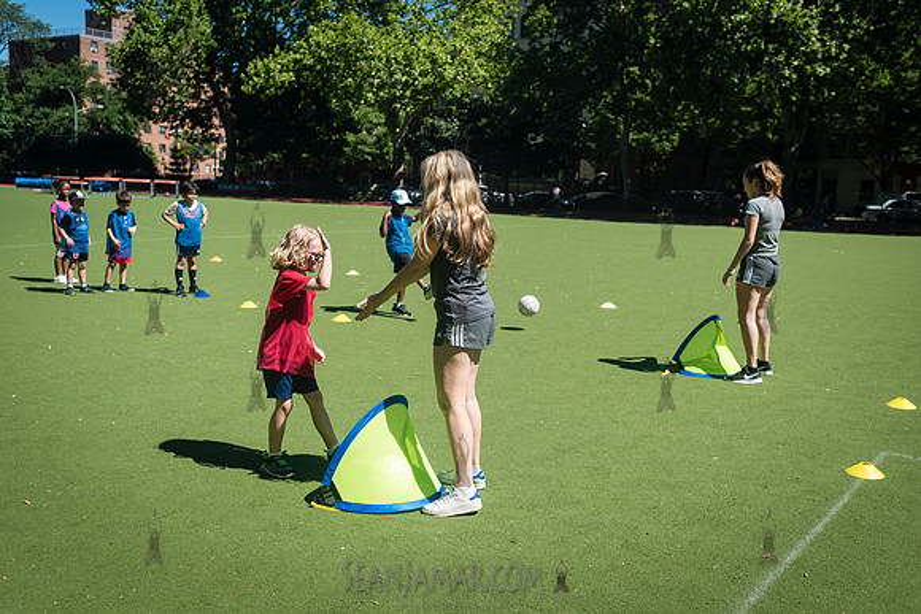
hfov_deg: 54.4
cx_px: 460
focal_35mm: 35
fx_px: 896
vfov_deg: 37.9
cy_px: 307
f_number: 4
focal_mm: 35
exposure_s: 1/2500
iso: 320
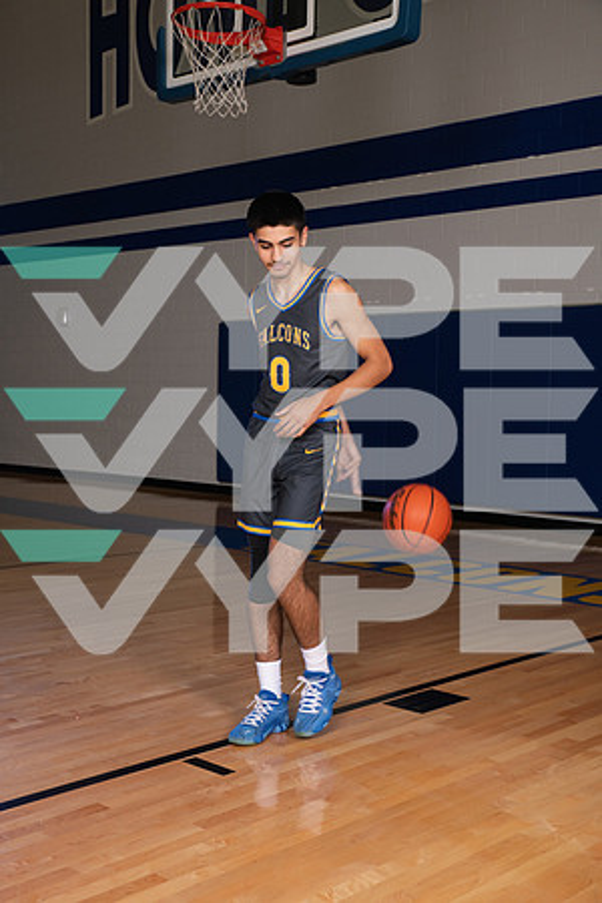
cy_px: 452
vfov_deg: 42.7
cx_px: 301
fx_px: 1154
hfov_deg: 29.2
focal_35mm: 46
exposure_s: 1/320
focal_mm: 46
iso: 500
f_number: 7.1
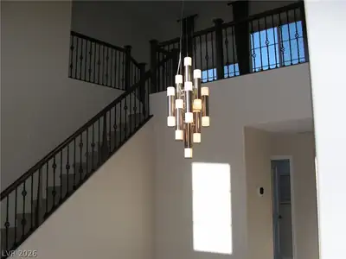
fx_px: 360
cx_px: 173
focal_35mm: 36
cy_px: 130
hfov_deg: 51.4
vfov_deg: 39.7
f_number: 3.2
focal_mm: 6
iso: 64
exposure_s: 1/500
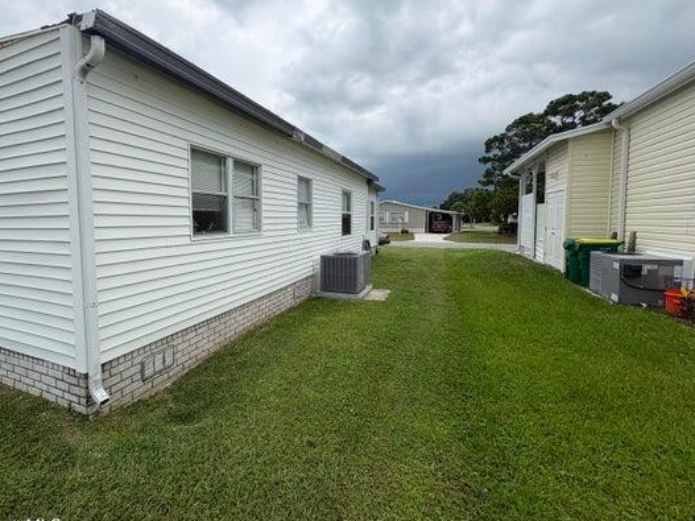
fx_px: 341
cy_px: 239
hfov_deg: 90.0
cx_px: 282
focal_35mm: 17
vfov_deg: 74.6
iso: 50
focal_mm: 2.22
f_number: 2.2
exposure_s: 1/1126
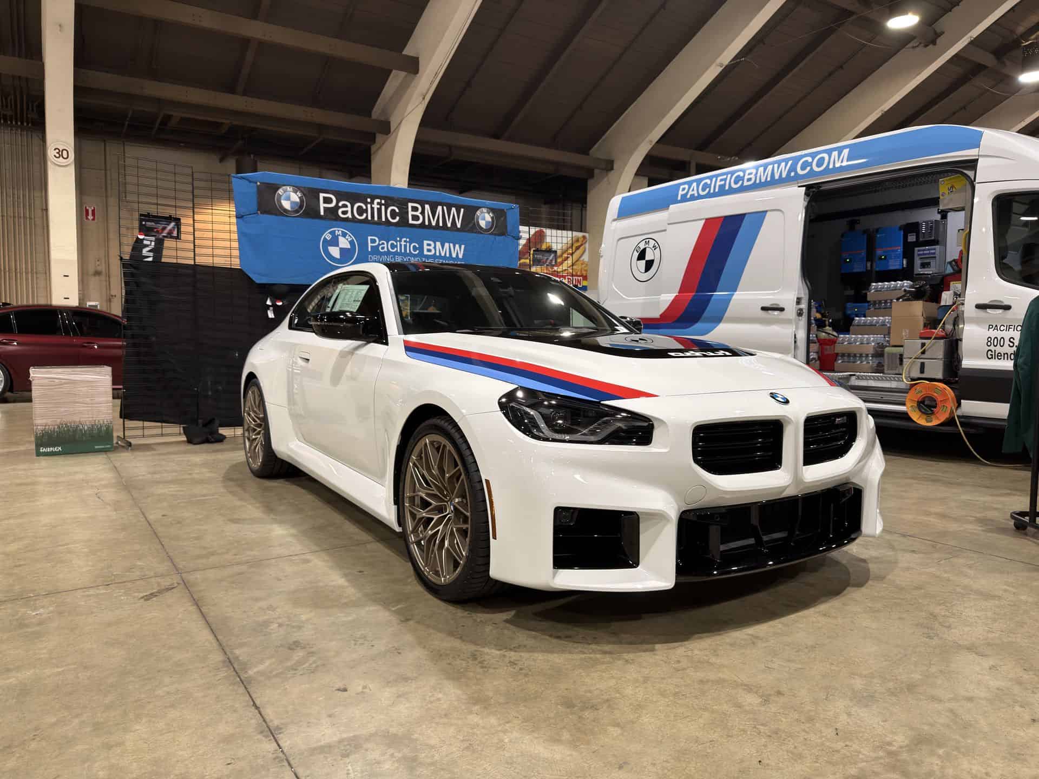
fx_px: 720
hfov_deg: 71.6
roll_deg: -1.1
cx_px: 520
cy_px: 390
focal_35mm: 24
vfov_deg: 56.8
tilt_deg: -5.6
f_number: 1.78
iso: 200
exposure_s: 1/40
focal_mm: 6.76
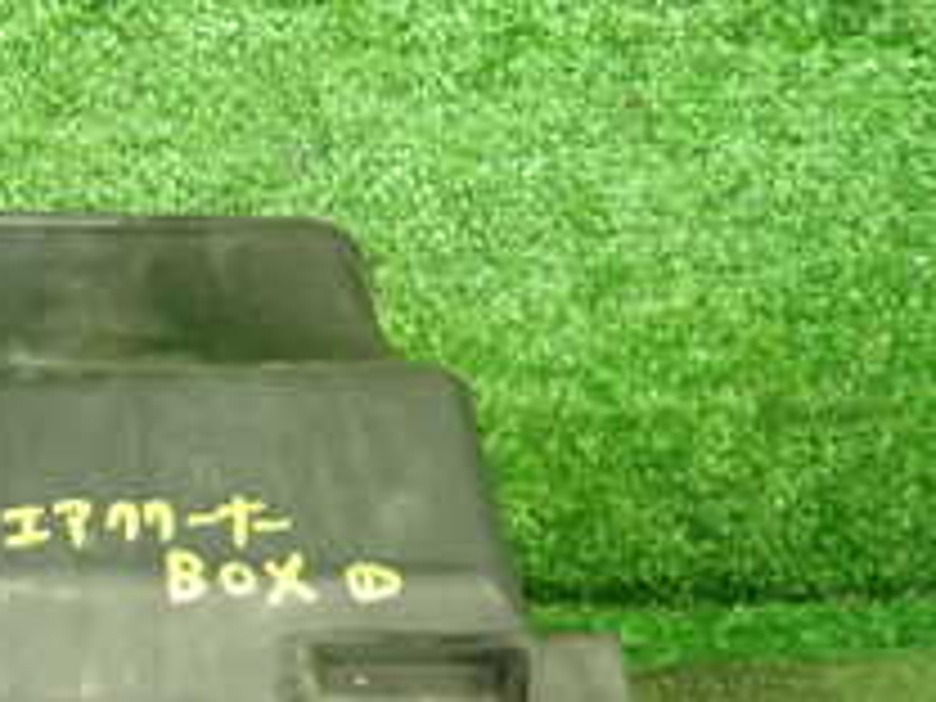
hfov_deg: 23.9
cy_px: 832
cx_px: -261
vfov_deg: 19.3
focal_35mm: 72
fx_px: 1947
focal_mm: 4.5
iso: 250
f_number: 2
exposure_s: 1/30
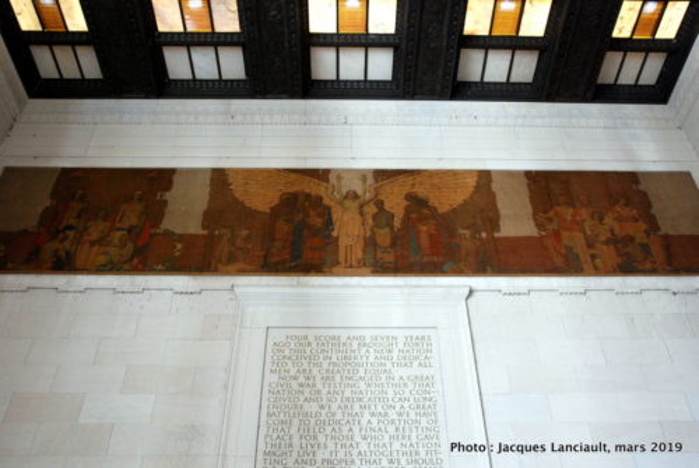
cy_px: 234
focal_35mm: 33
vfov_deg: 40.1
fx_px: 642
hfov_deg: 57.2
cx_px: 350
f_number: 9
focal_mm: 22
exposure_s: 1/20
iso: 1000
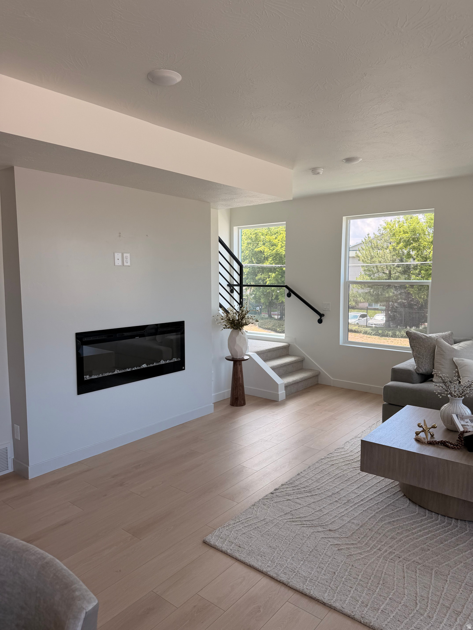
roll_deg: +0.8
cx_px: 236
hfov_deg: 56.8
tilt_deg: -6.1
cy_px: 315
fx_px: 437
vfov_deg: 71.6
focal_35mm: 24
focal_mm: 6.76
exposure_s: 1/517
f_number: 1.78
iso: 100
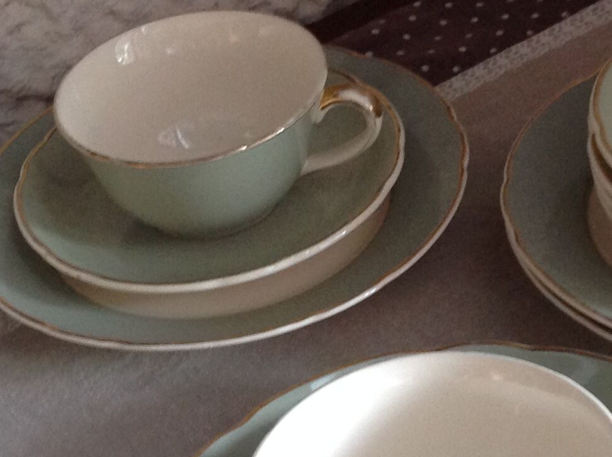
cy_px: 334
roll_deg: +14.4
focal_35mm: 93
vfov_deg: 15.8
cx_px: 232
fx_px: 1642
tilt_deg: -40.3
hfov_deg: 21.1
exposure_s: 1/15
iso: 200
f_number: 2.4
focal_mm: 4.28
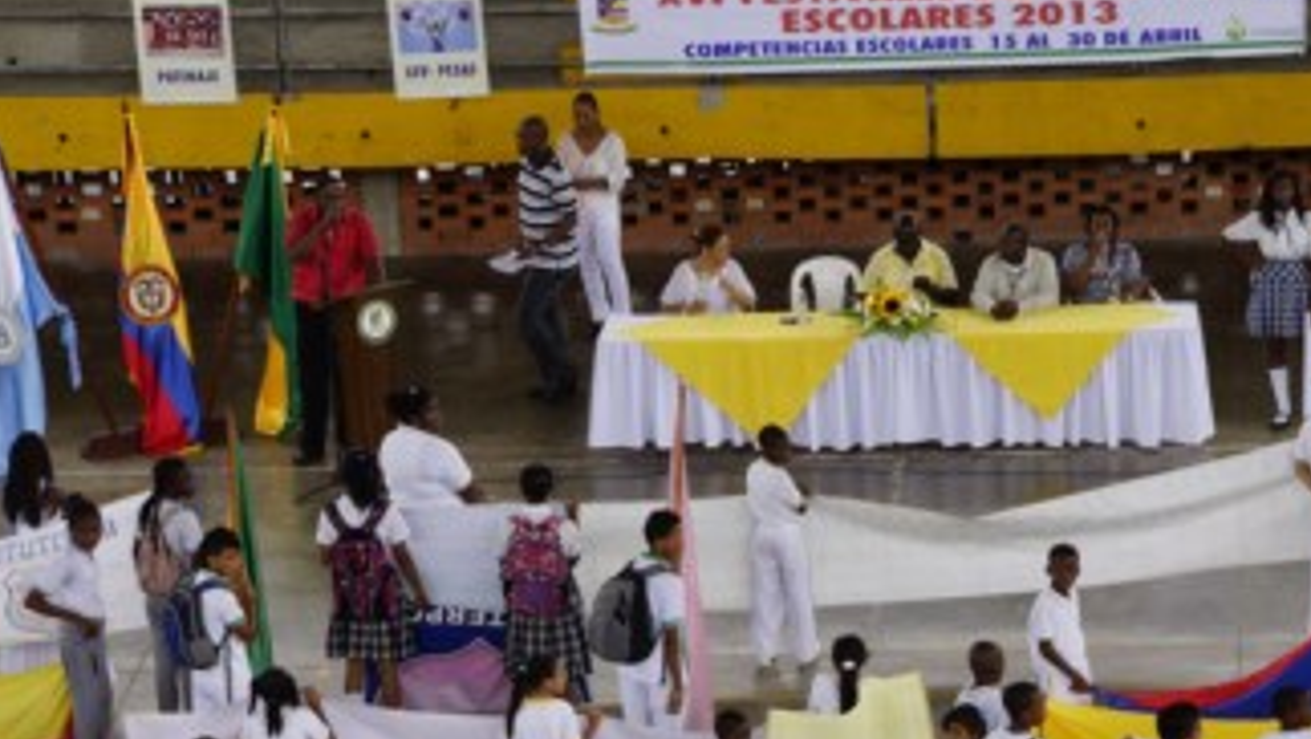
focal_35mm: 175
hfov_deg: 12.3
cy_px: 658
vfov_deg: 6.9
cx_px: 1007
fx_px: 6086
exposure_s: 1/250
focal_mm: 60
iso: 400
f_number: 5
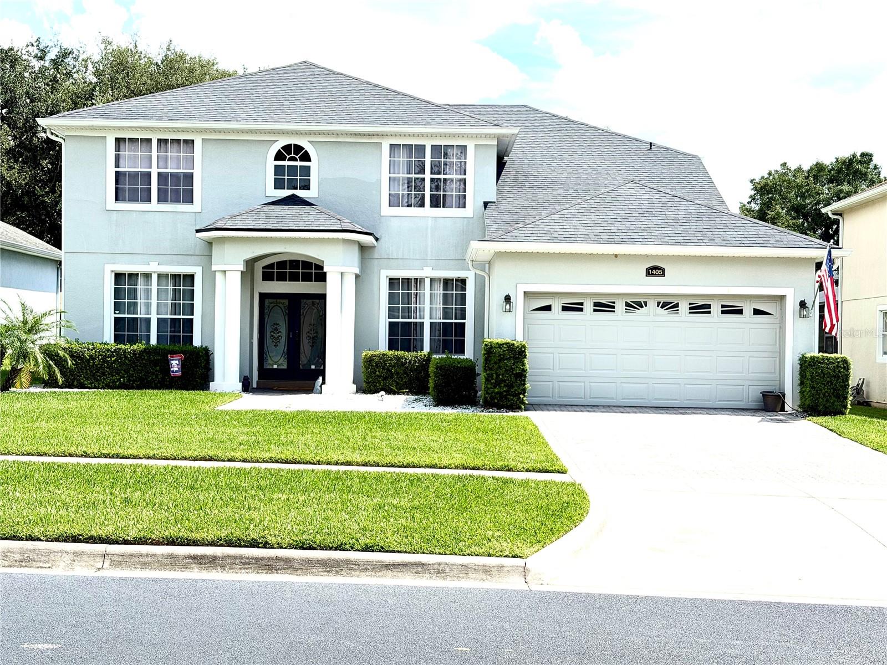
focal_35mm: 48
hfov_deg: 39.7
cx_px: 444
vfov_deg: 30.3
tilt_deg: +0.4
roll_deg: +0.0
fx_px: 1230
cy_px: 332
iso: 64
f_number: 1.78
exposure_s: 1/6024
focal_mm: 6.76
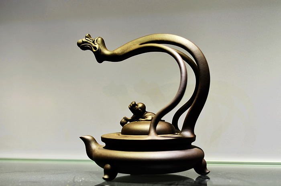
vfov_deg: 18.1
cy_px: 93
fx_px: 584
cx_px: 140
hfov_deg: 27.1
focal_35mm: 75
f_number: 2.2
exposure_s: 1/250
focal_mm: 50
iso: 100
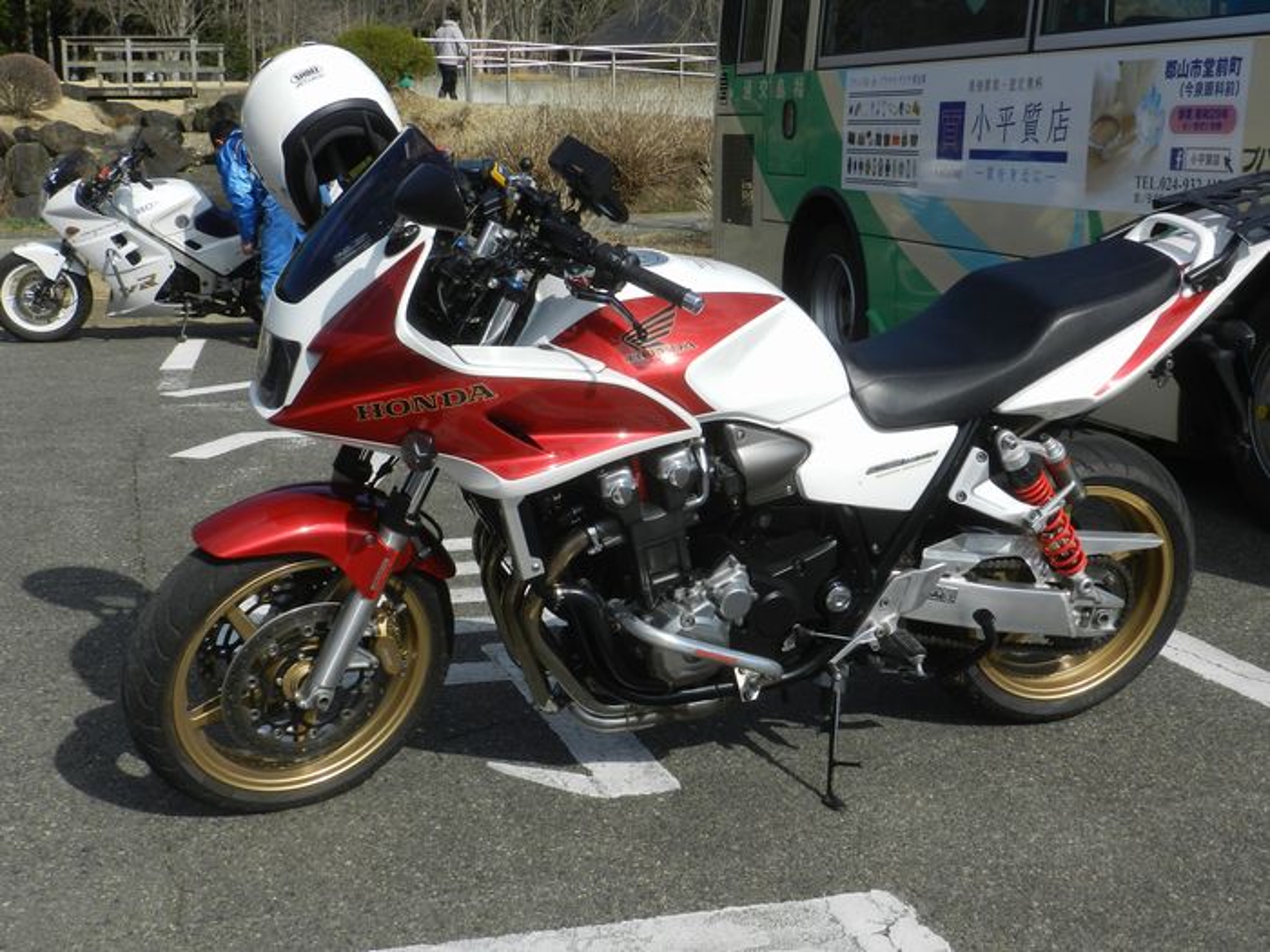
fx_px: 1688
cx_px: 635
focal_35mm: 46
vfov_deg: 31.5
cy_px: 476
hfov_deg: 41.2
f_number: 5
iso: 160
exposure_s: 1/1000
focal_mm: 8.1
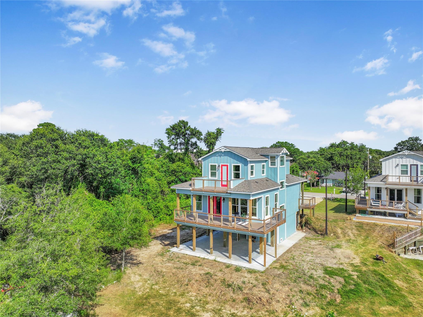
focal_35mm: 24
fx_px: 293
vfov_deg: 56.8
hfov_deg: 71.6
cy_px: 158
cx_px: 212
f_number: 4
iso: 100
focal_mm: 12.29
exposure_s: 1/60
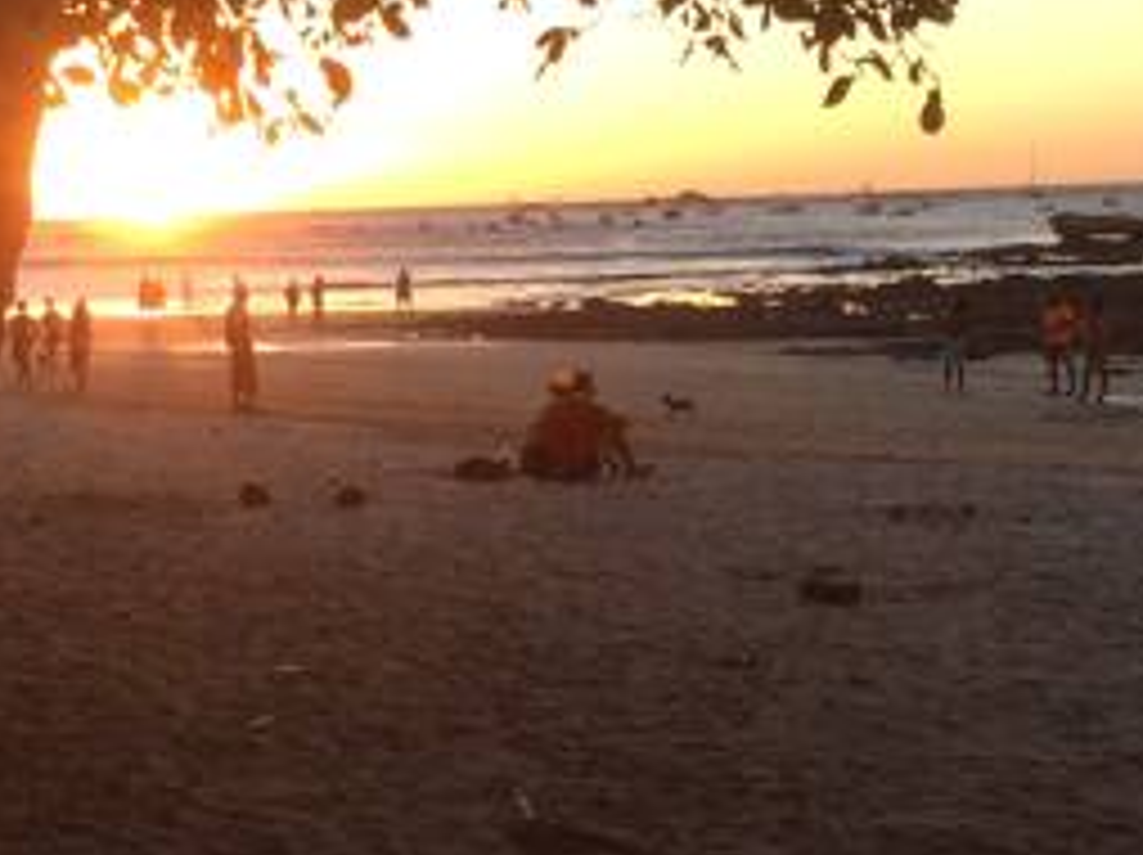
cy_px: 281
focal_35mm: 78
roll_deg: +2.4
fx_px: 2573
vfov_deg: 18.8
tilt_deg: -2.2
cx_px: 338
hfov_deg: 24.9
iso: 32
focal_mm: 3.3
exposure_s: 1/203
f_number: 2.4
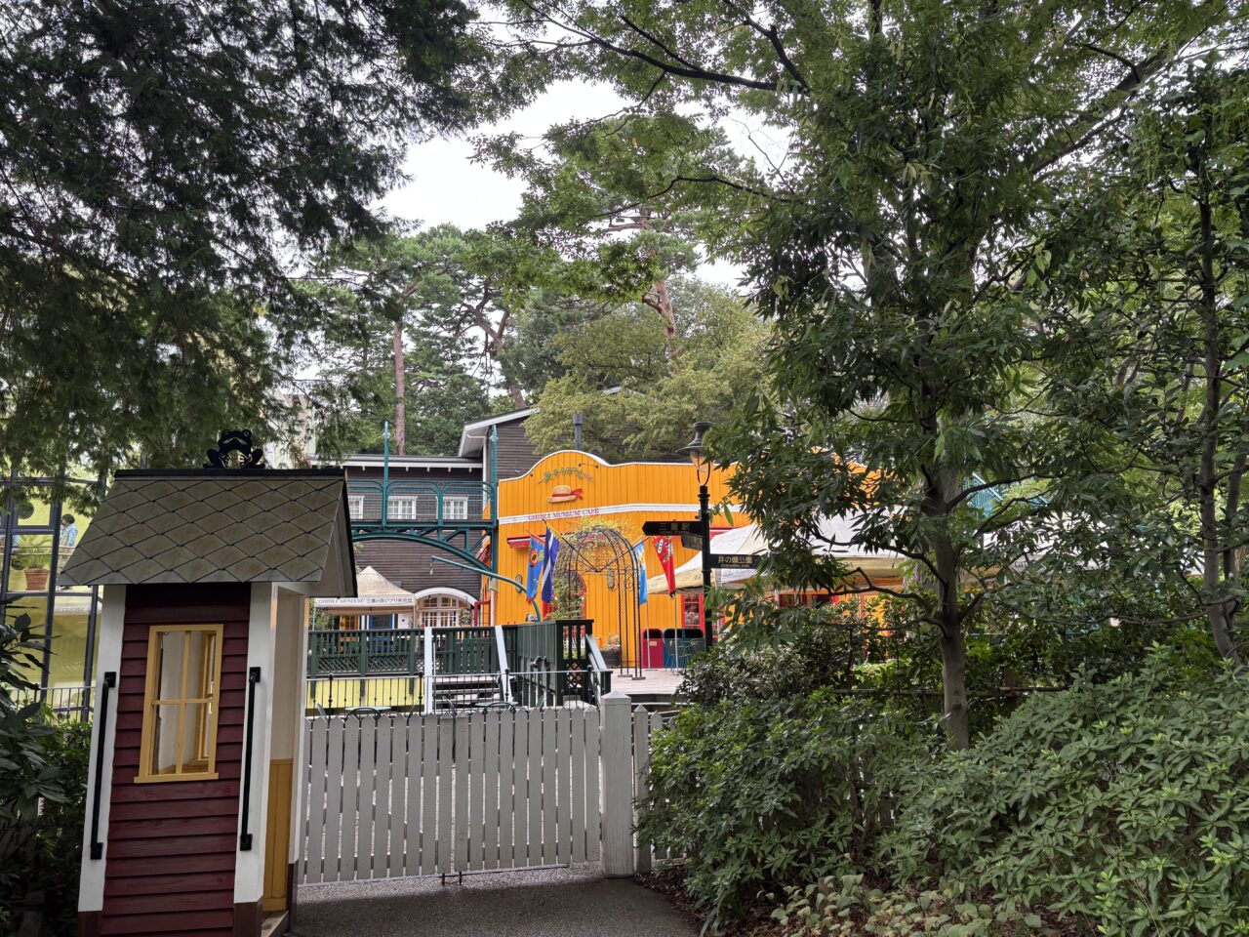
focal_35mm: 26
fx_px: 938
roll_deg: +2.1
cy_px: 468
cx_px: 624
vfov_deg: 53.1
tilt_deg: +10.5
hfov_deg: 67.3
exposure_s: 1/180
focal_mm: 5.96
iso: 50
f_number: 1.6
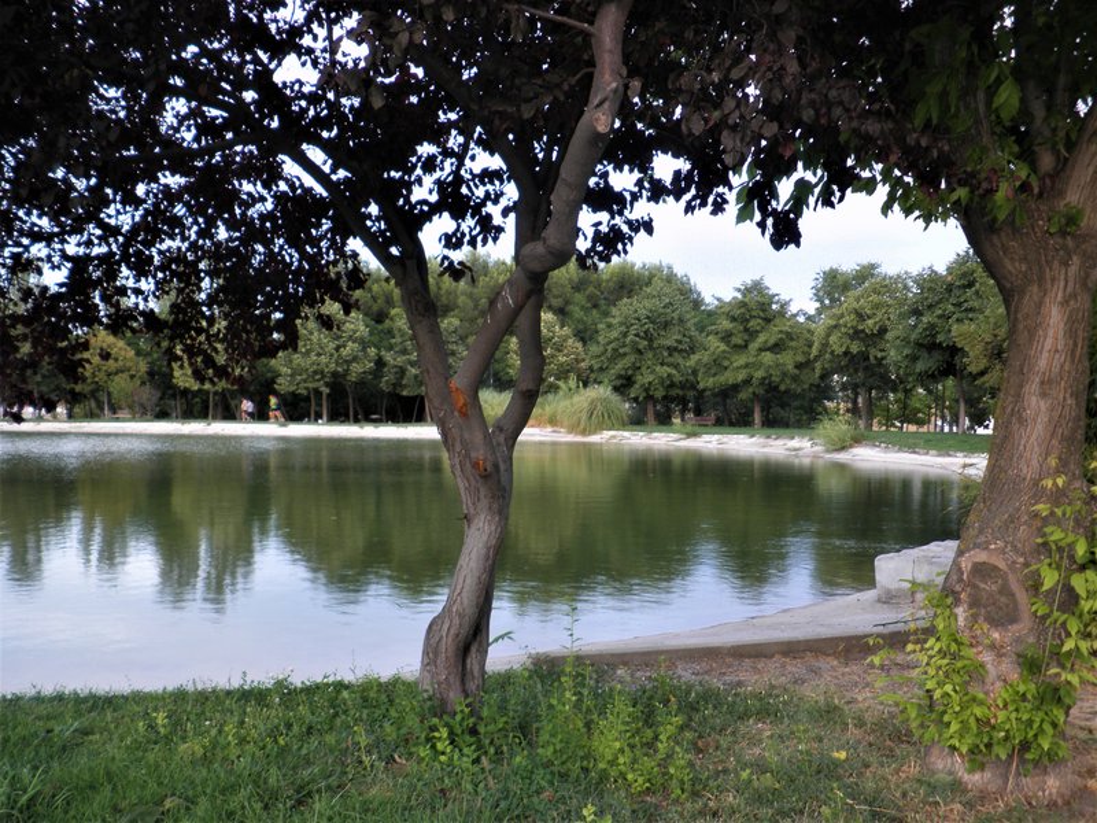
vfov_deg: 39.7
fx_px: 1141
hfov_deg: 51.4
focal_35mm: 36
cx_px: 548
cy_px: 412
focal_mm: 6.3
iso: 64
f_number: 3.5
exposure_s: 1/40
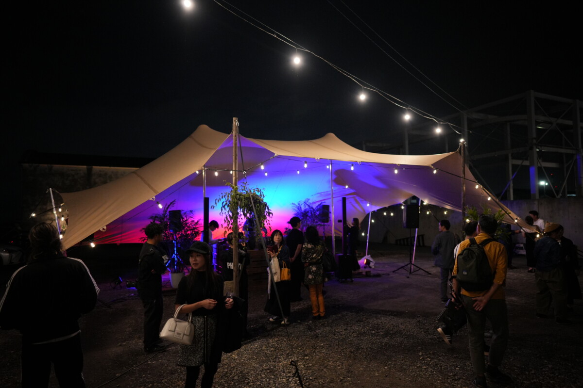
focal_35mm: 24
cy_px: 194
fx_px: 389
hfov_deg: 73.7
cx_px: 292
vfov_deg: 53.1
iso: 2500
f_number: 1.4
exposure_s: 1/235
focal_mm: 24
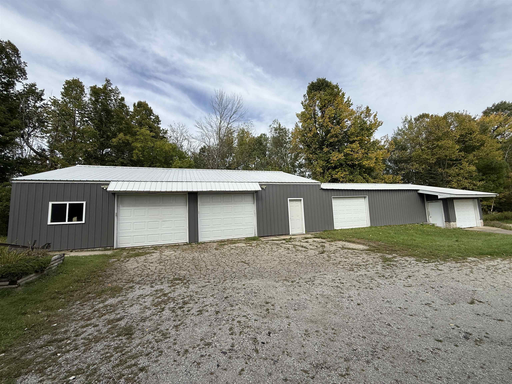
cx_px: 256
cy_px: 192
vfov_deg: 85.7
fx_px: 207
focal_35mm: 14
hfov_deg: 102.1
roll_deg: +2.7
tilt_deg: +4.9
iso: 50
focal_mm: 2.22
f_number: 2.2
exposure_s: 1/2165
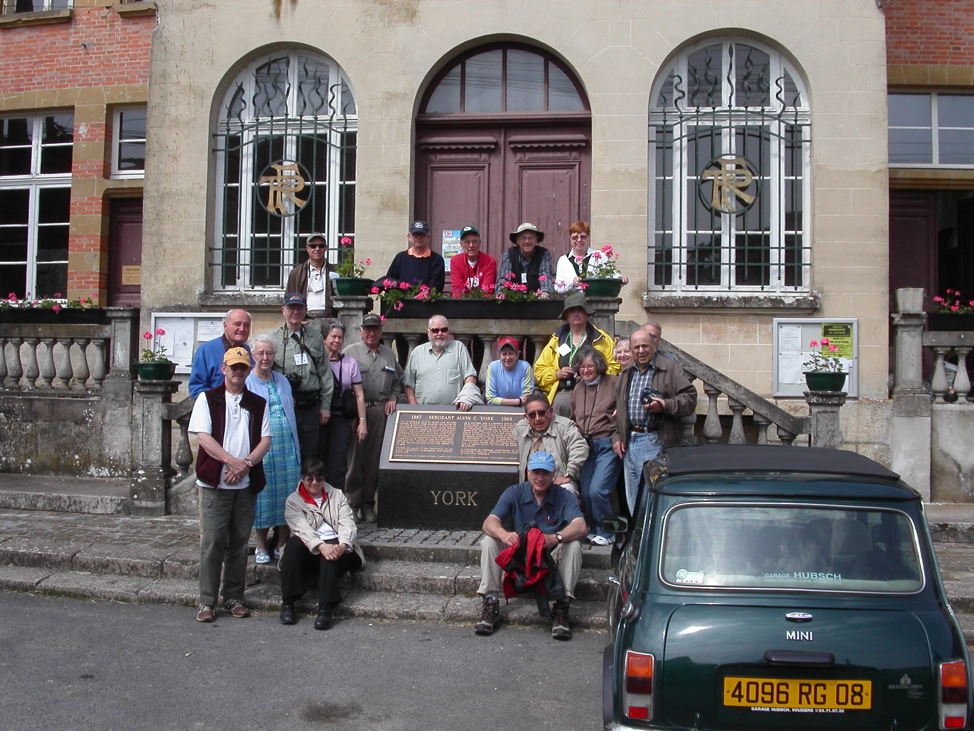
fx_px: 1069
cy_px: 366
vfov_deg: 37.7
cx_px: 487
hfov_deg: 49.0
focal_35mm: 38
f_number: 8
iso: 100
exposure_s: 1/350
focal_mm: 7.8
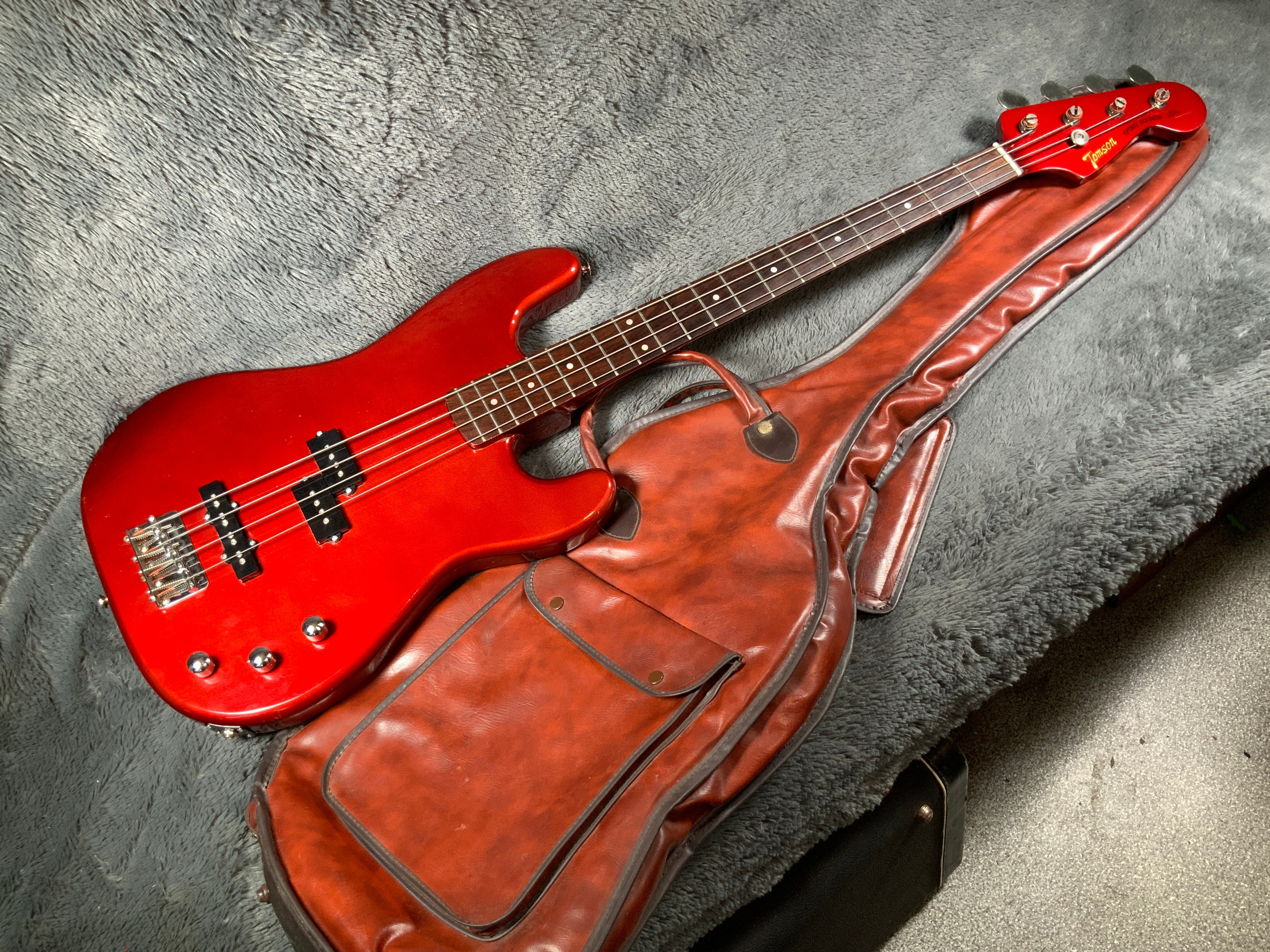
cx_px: 625
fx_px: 1101
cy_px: 490
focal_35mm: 30
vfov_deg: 46.8
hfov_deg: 60.0
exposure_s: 1/78
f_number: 1.8
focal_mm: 3
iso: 64
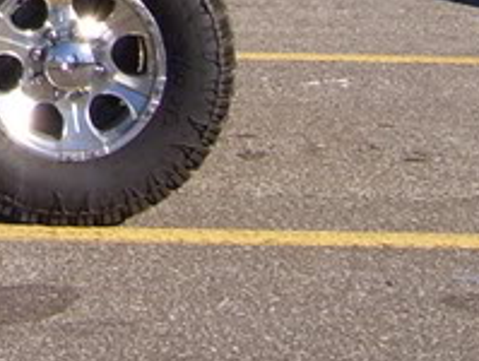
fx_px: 2634
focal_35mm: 190
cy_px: -313
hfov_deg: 9.8
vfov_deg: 7.6
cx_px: -414
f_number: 4.8
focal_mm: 6
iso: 80
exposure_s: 1/500
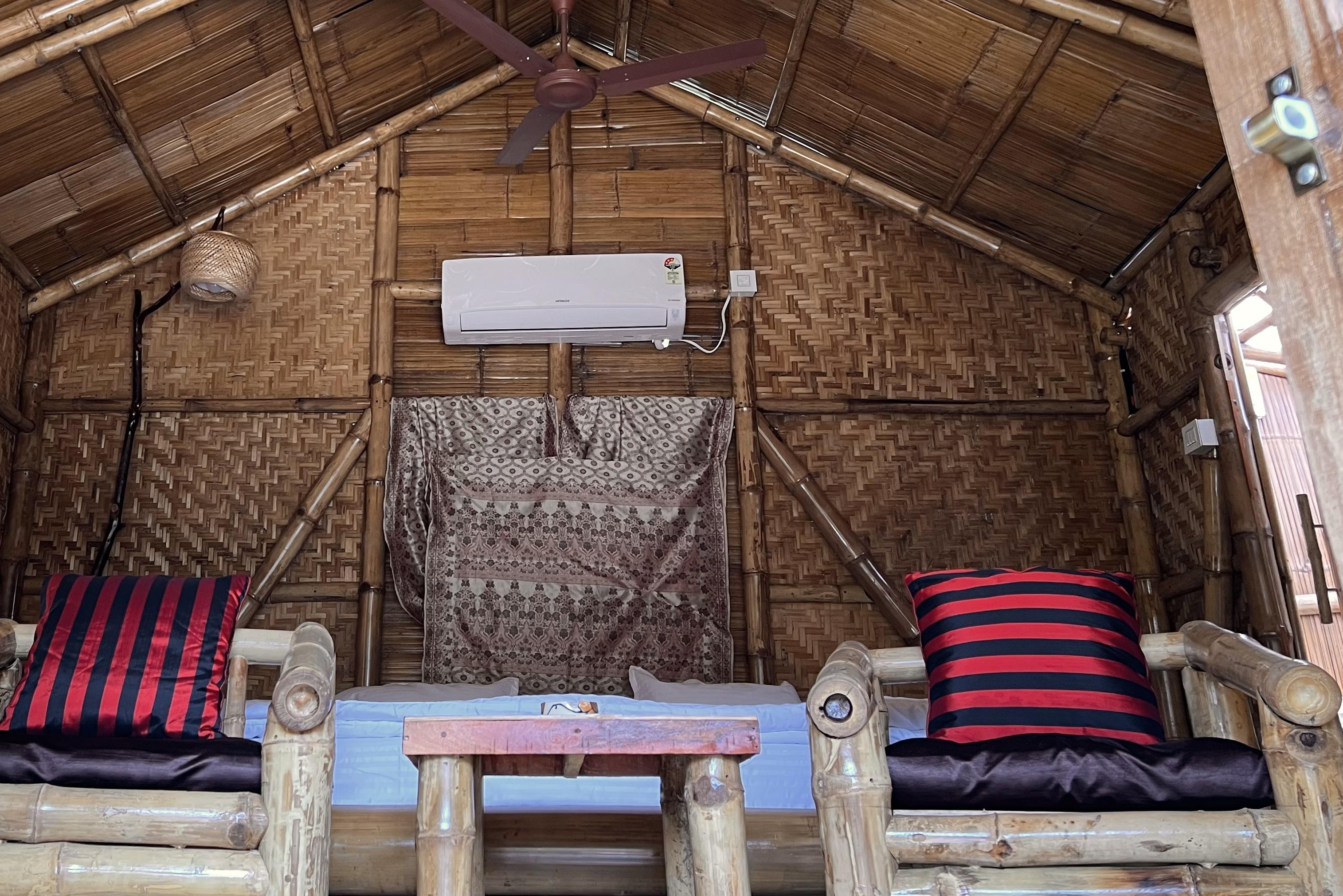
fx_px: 1343
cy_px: 295
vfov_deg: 36.5
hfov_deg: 52.3
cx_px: 470
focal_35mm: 36
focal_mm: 5.7
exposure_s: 1/76
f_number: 1.5
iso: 125
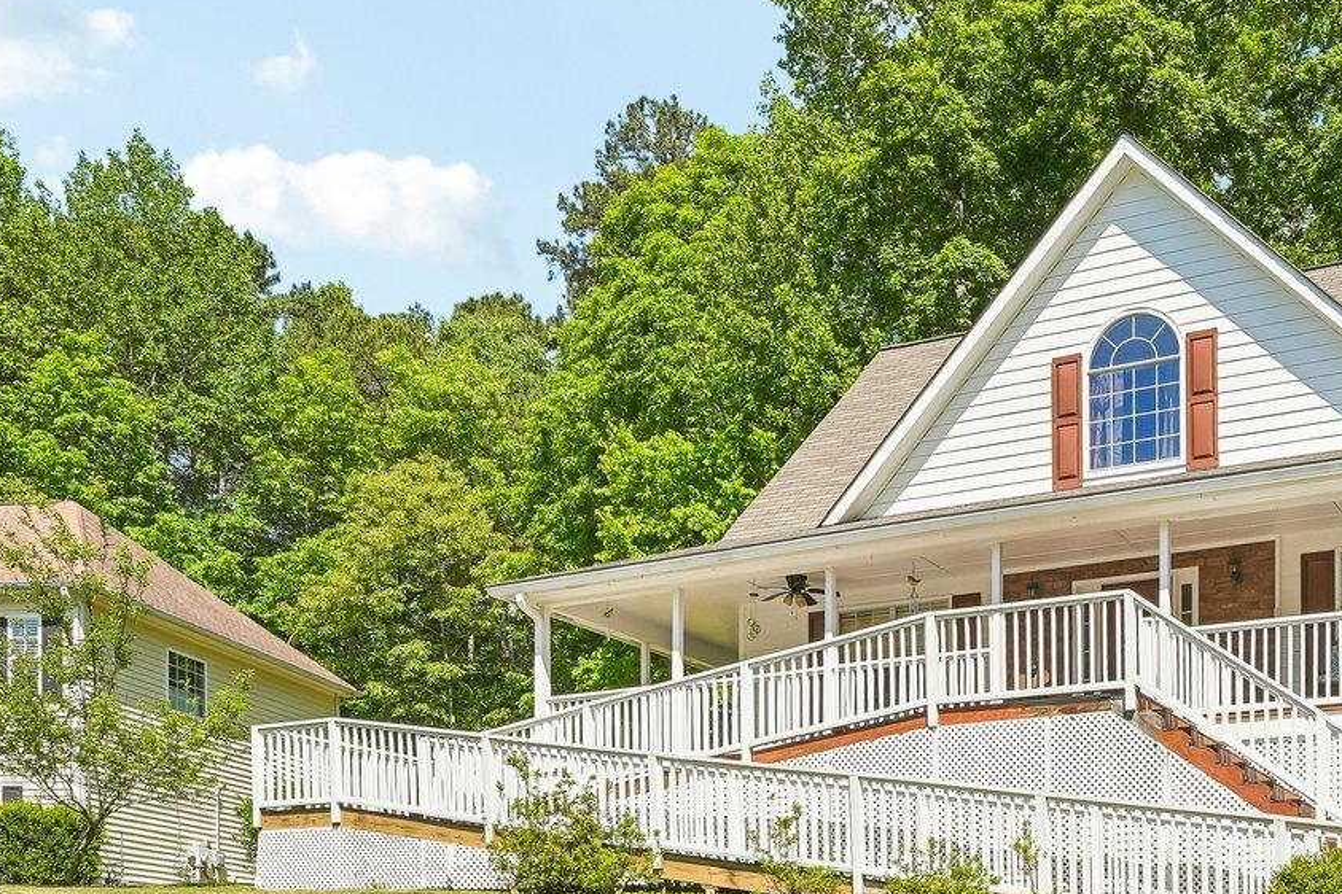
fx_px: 1267
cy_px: 685
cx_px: 1052
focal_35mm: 34
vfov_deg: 37.8
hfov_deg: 52.6
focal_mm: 14
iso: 100
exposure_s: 1/400
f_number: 8
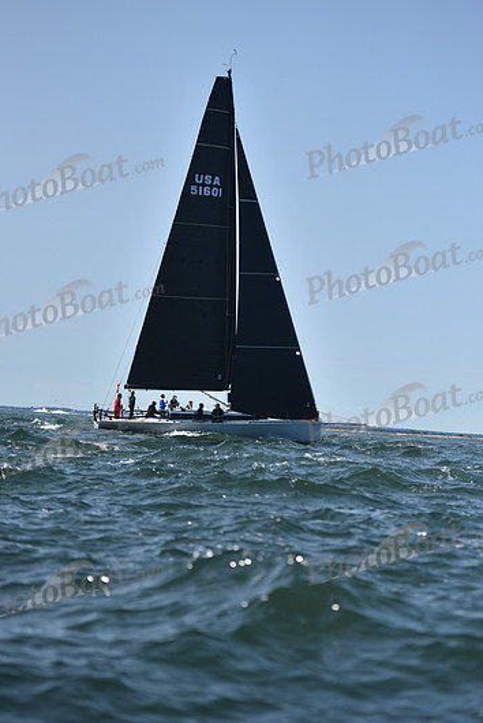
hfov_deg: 14.7
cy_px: 360
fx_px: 1869
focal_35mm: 93
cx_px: 235
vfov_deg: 21.9
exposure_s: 1/8000
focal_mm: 85
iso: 250
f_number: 2.8
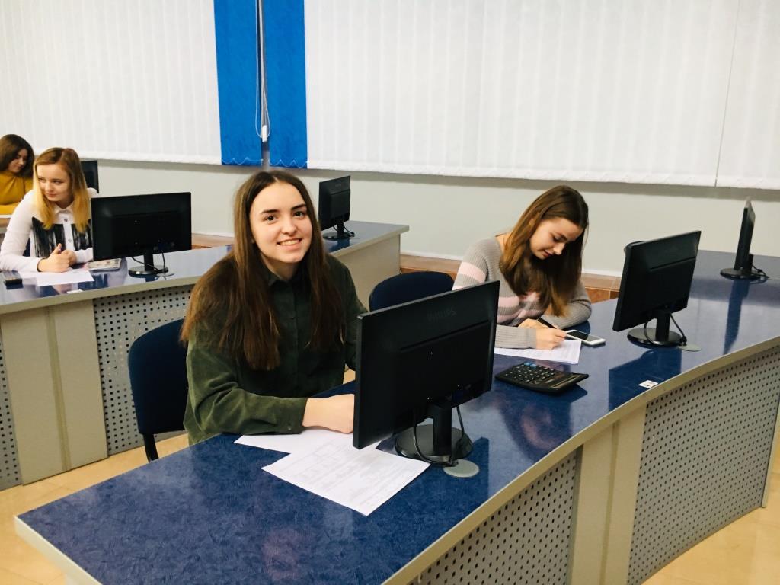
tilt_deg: -12.6
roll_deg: -0.6
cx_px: 390
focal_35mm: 29
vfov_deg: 48.2
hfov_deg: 61.7
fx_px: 653
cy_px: 292
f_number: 2.2
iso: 160
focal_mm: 4.15
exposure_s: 1/33
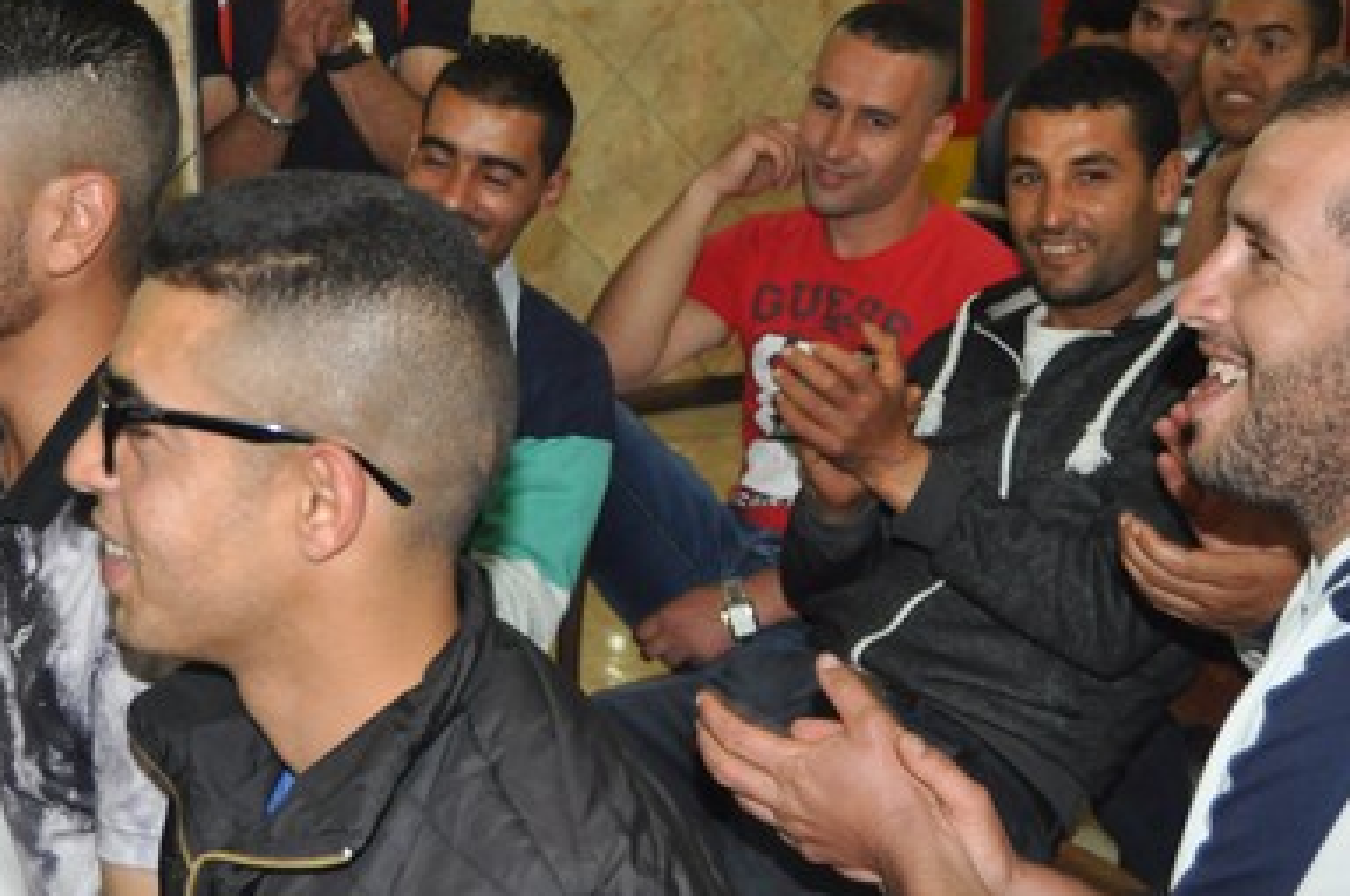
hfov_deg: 30.8
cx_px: 478
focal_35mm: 65
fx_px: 2434
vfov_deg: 20.9
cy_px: 473
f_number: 4
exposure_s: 1/60
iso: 800
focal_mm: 26
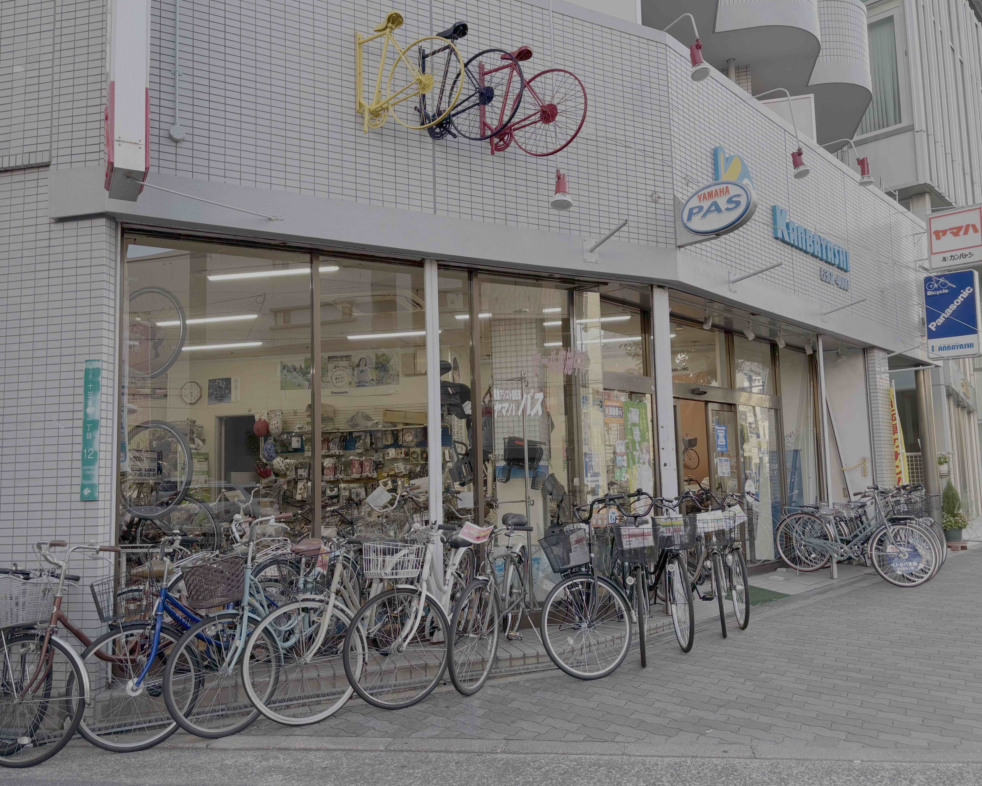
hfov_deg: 62.2
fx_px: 814
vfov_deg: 51.5
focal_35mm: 28
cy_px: 393
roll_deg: +1.7
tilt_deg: +4.9
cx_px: 502
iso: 40
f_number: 1.6
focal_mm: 5.96
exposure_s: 1/169
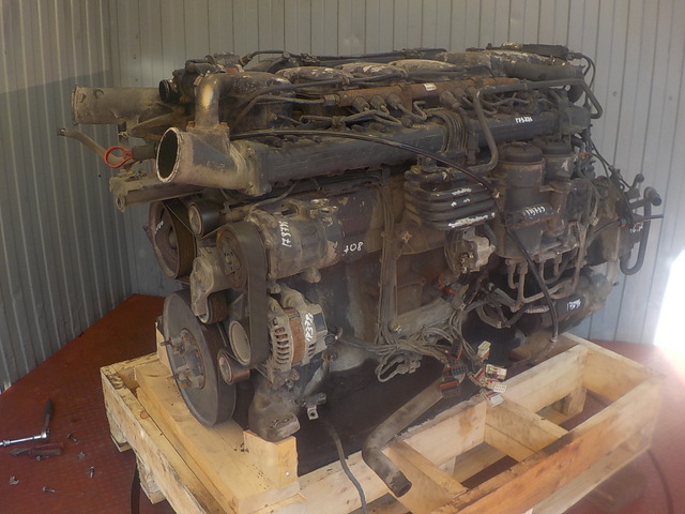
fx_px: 594
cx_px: 342
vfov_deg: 46.8
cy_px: 257
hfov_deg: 60.0
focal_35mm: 30
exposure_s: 1/100
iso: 125
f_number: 3.3
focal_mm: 4.1
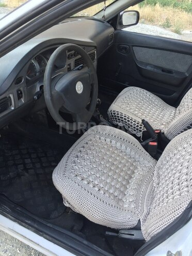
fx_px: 214
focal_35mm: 29
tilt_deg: -34.2
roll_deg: +0.0
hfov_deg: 48.2
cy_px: 128
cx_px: 96
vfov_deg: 61.7
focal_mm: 4.15
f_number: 2.2
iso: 40
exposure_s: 1/100
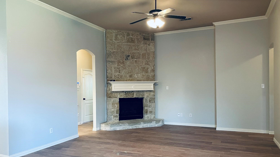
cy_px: 89
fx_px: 215
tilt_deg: -0.5
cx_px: 140
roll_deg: +1.0
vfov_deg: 40.1
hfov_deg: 66.1
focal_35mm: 29
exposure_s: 1/60
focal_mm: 4.2
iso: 250
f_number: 1.6
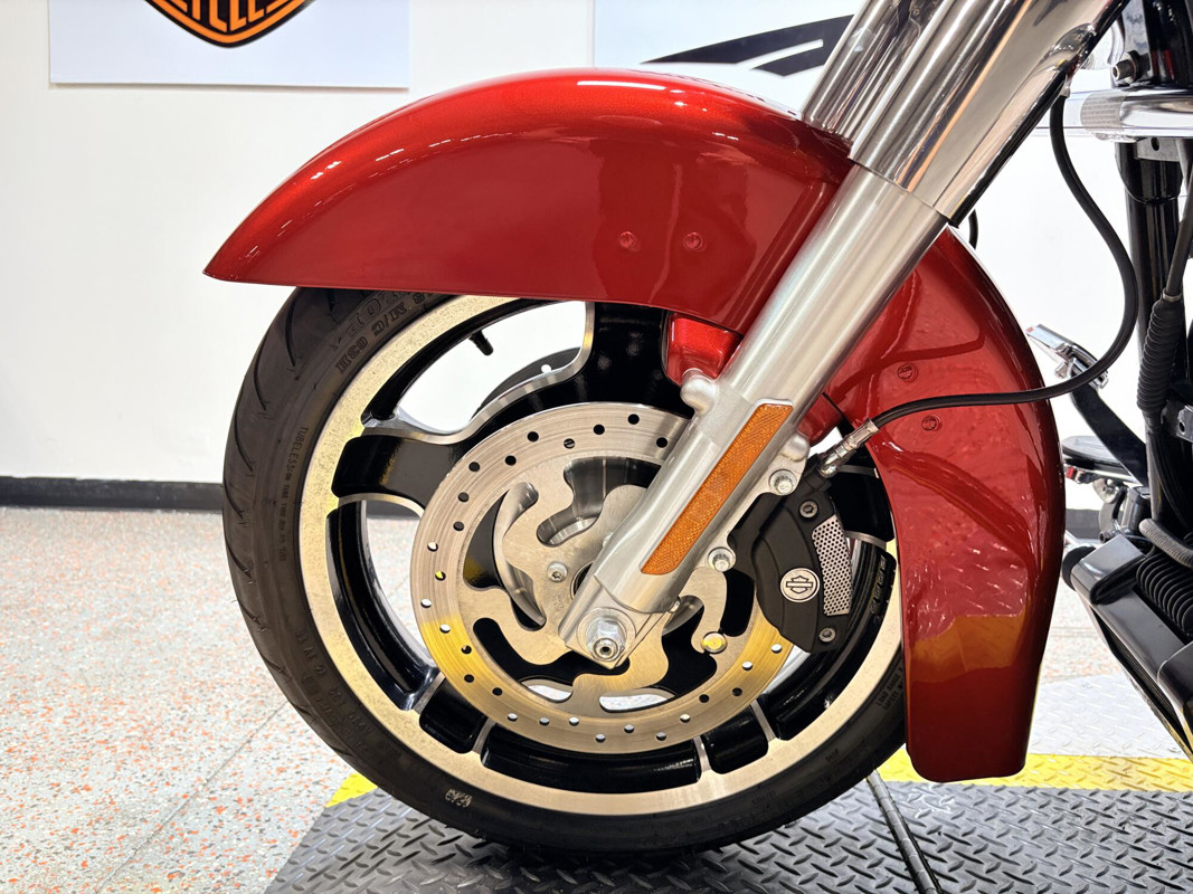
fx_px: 896
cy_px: 447
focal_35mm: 26
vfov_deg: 53.1
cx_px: 596
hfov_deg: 67.3
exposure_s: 1/120
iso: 125
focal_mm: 5.96
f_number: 1.6
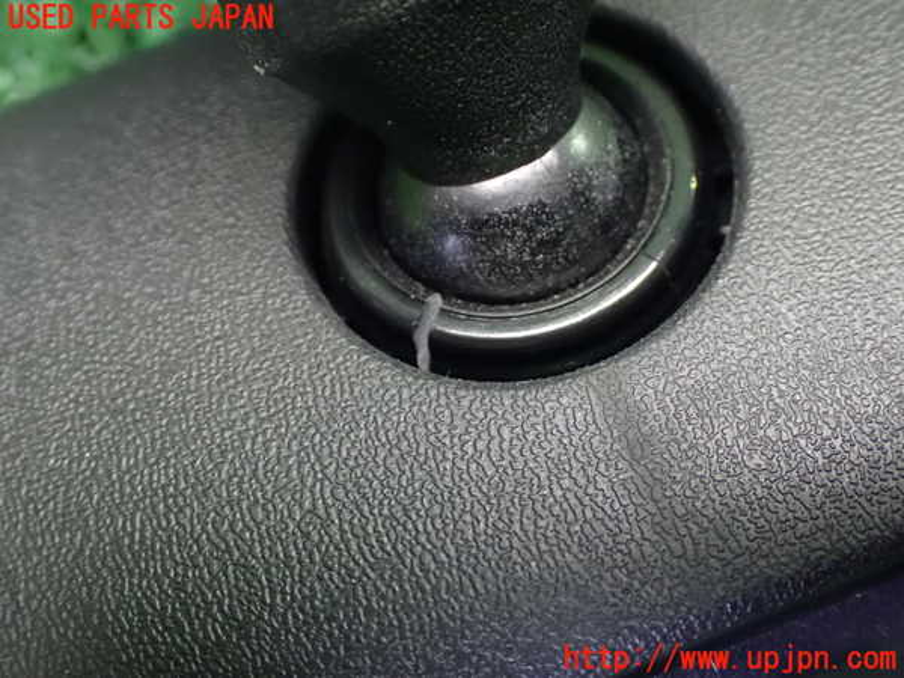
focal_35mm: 50
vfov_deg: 29.1
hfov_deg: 38.2
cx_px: 452
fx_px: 1306
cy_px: 339
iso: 1600
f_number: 3.2
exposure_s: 1/40
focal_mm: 9.01
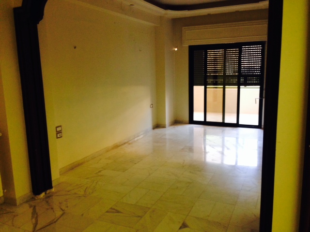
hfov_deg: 55.4
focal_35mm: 33
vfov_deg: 42.9
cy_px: 116
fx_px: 296
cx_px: 155
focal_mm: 4.12
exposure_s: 1/20
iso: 125
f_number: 2.4
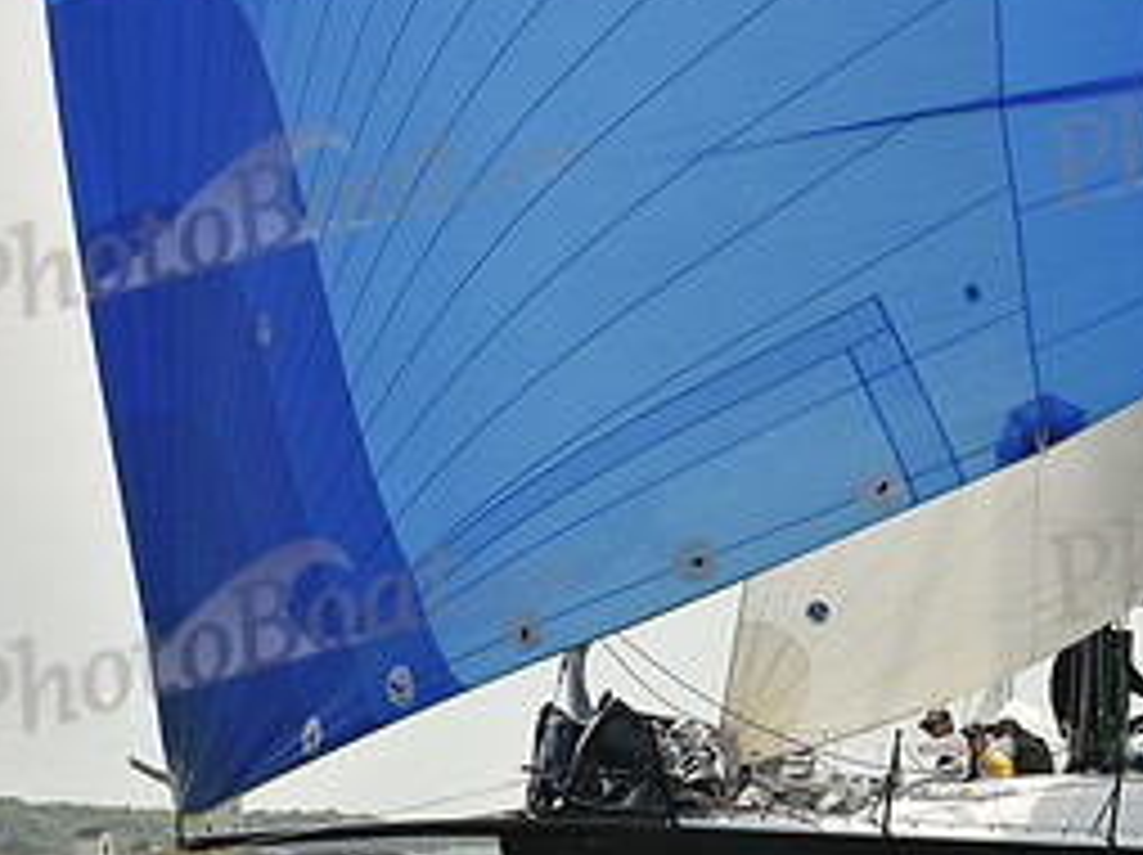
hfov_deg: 12.8
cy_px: 803
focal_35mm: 154
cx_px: 819
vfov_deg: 9.6
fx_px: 5080
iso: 400
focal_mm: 70
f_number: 11
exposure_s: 1/1000
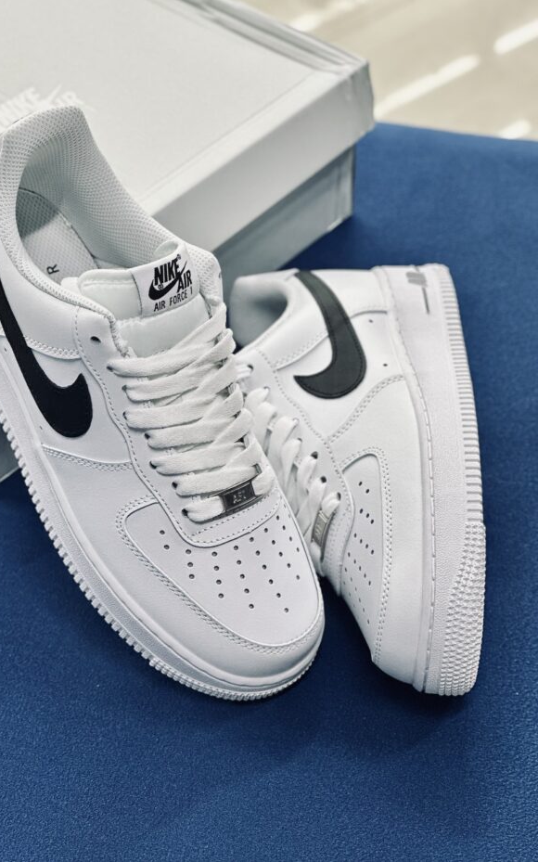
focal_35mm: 82
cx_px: 224
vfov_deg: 25.2
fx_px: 1925
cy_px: 431
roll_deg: -0.4
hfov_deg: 15.9
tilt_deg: -41.8
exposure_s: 1/100
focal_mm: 9
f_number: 2.8
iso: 125
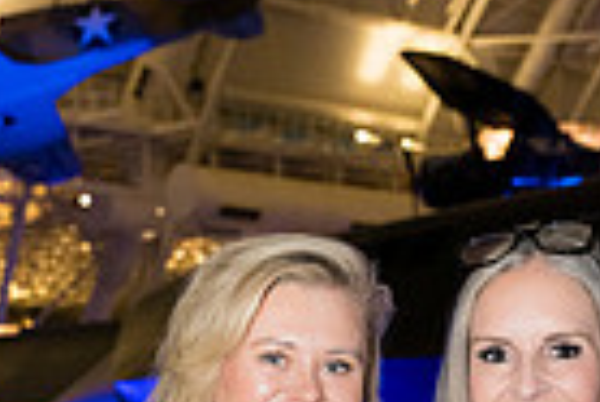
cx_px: 376
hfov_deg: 18.1
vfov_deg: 11.6
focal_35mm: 113
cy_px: 627
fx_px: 1885
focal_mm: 35
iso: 3200
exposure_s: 1/160
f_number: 4
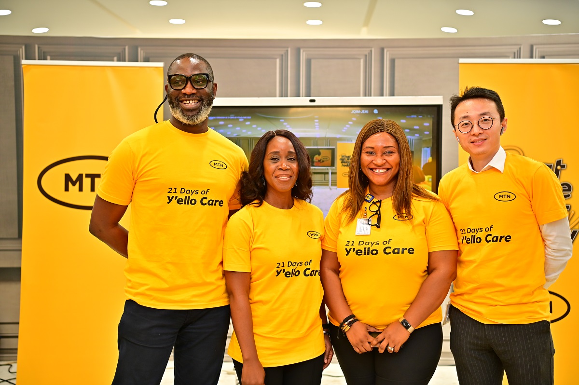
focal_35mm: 50
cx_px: 290
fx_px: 803
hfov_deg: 39.6
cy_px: 192
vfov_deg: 26.9
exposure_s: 1/200
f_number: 3.2
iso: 800
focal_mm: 50
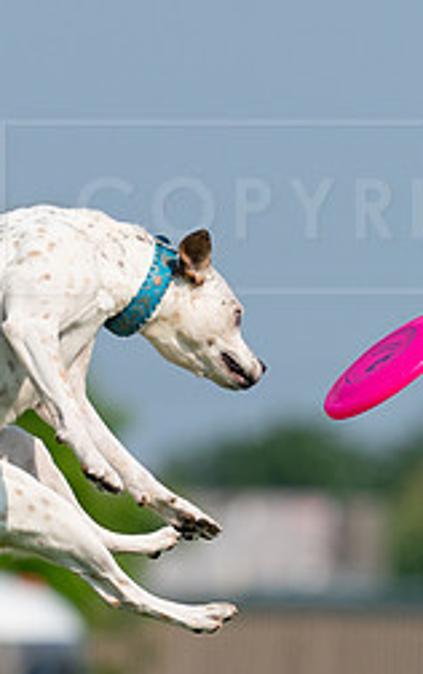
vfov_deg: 2.1
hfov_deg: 1.3
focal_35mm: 983
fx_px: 18090
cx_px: 254
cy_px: 253
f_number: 6.3
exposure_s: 1/4000
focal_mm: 419
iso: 640
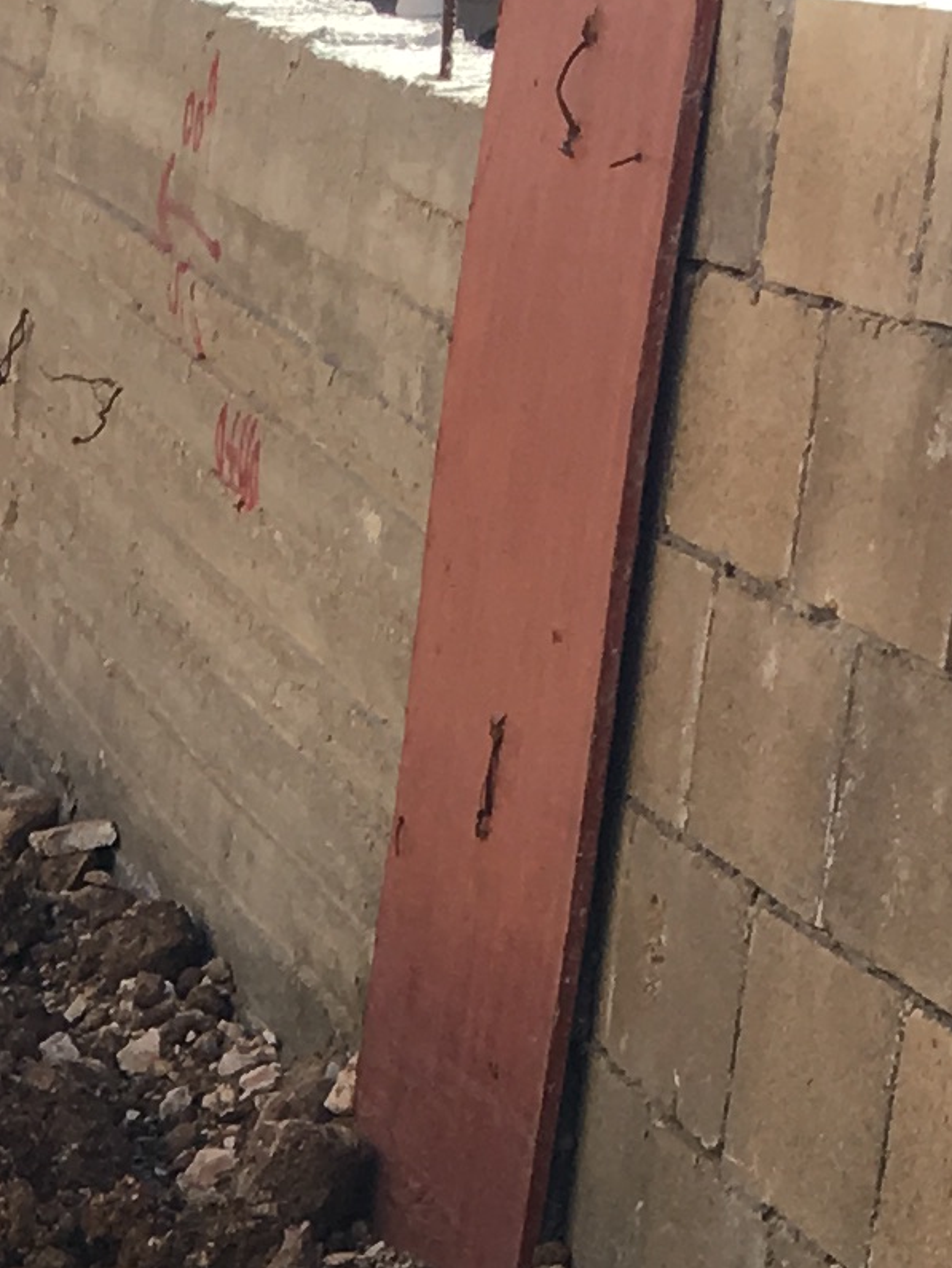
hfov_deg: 9.7
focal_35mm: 147
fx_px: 5386
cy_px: 2369
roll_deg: +0.2
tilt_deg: -25.3
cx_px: -628
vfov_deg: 12.2
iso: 25
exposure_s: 1/793
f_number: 2.2
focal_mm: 4.15
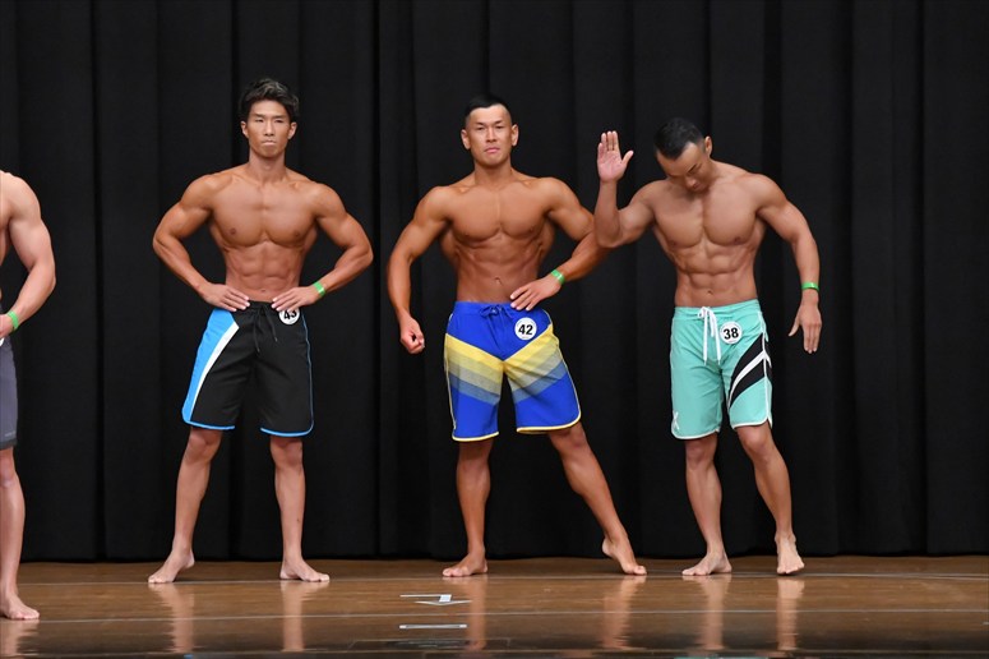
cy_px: 330
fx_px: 6178
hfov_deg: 9.2
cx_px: 494
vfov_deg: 6.1
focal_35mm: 225
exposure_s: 1/400
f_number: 5.6
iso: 8000
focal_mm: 150
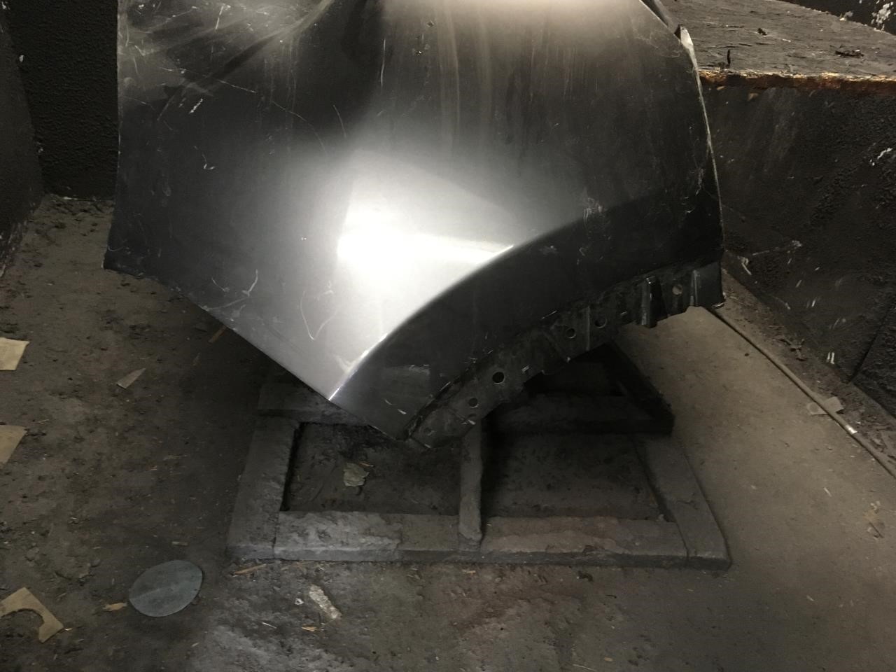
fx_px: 751
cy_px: 336
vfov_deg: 48.2
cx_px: 448
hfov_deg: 61.7
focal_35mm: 29
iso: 200
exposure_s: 1/15
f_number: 2.2
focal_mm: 4.15
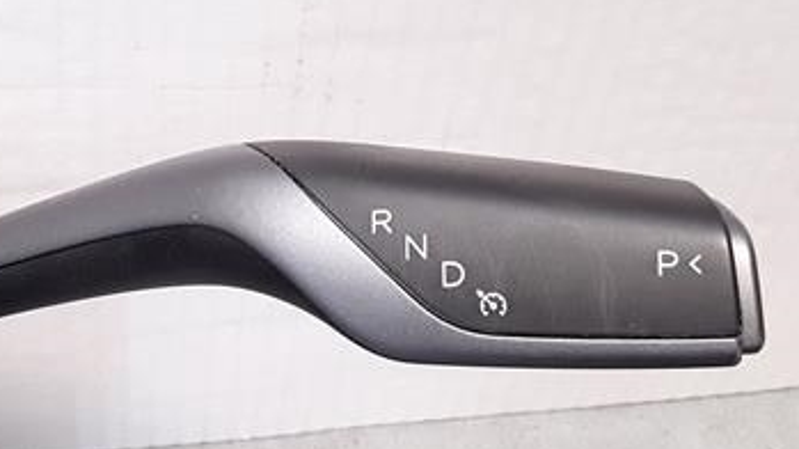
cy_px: 224
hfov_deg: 36.2
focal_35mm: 56
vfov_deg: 21.4
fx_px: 1186
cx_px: 185
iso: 100
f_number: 1.9
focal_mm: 2.91
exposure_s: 1/100
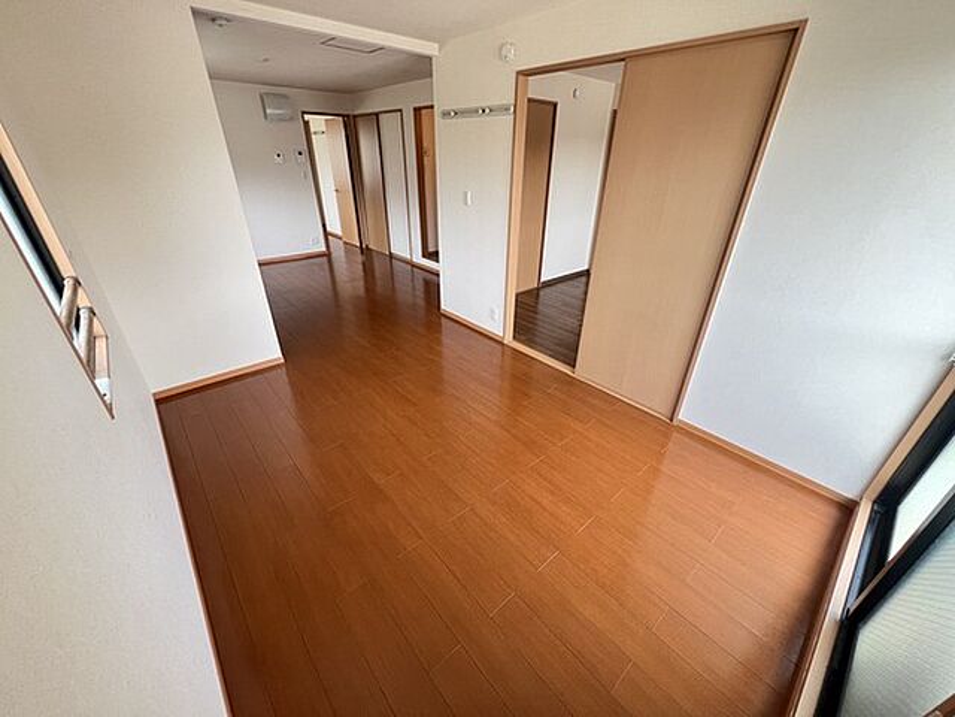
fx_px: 359
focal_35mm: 13
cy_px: 358
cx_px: 478
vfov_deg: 89.9
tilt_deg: -29.3
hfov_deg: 106.2
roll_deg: -0.7
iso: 100
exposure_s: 1/99
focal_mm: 1.57
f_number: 1.8
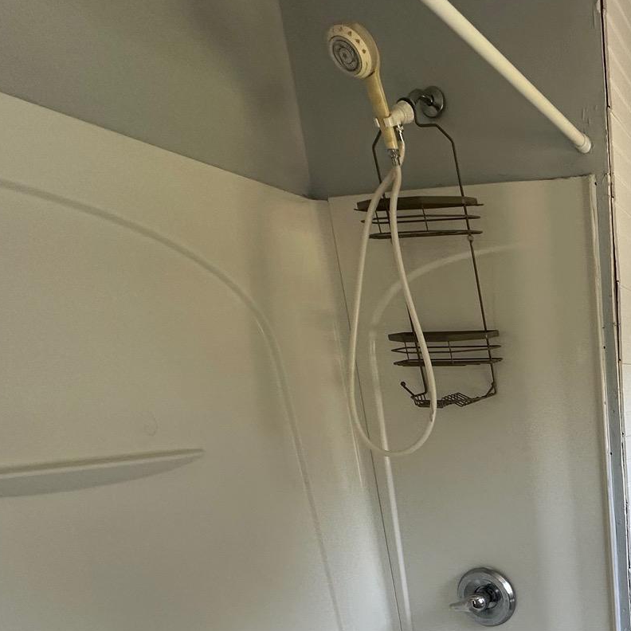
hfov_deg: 41.1
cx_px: 691
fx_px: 660
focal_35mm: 32
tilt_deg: -18.2
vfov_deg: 44.9
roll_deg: +1.9
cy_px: 602
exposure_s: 1/99
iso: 125
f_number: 2.2
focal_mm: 2.22
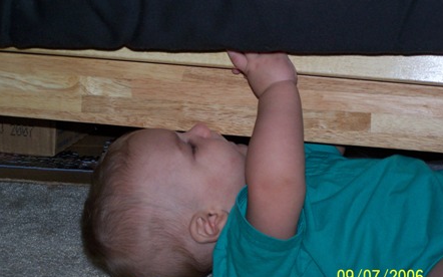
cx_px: 224
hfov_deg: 20.6
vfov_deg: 12.9
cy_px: 153
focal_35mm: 101
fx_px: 1219
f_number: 3.2
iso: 140
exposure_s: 1/90
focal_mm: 15.6
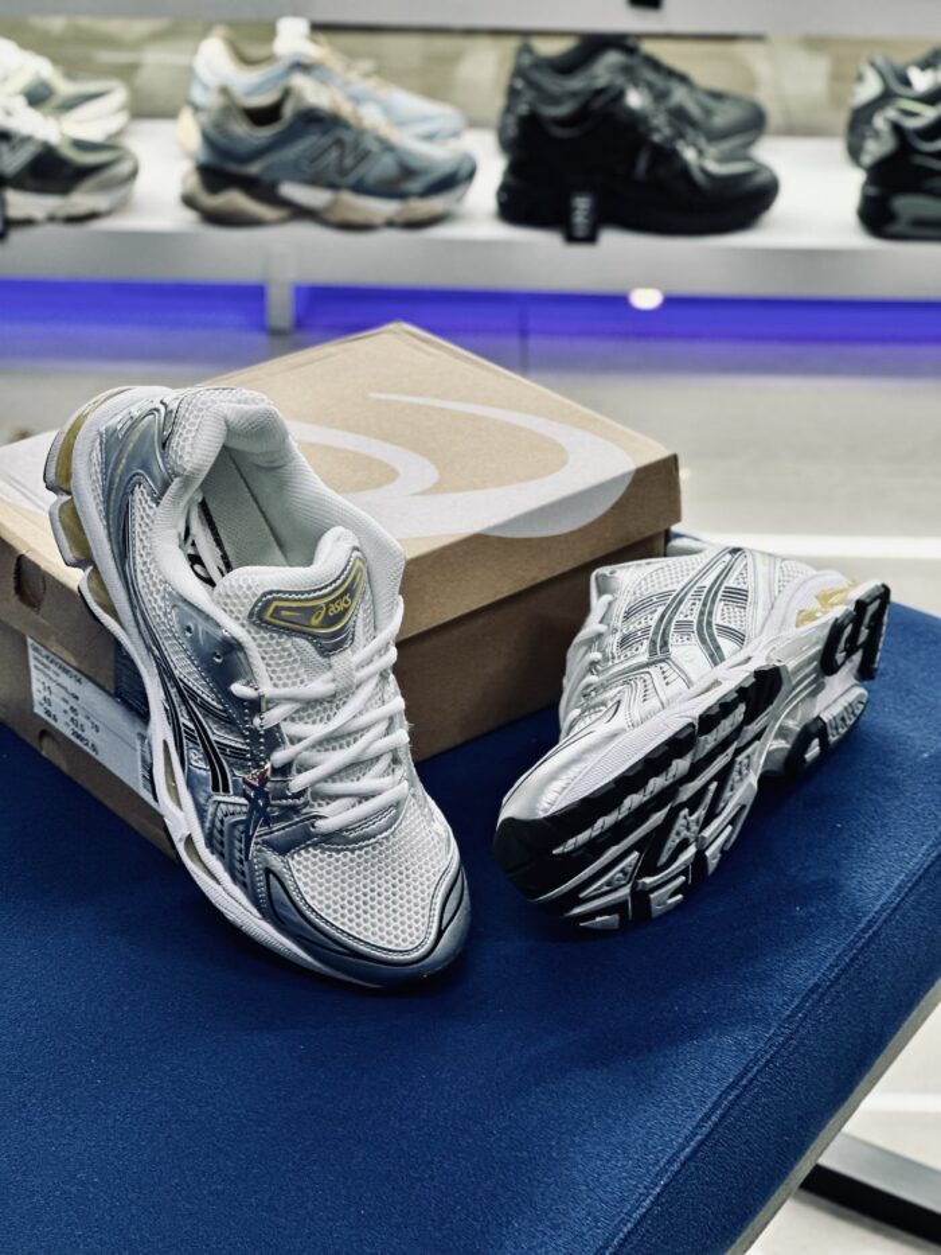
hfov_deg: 19.1
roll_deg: -2.2
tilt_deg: -28.5
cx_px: 470
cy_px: 628
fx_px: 2790
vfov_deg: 25.3
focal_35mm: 77
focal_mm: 9
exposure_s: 1/100
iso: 200
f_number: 2.8
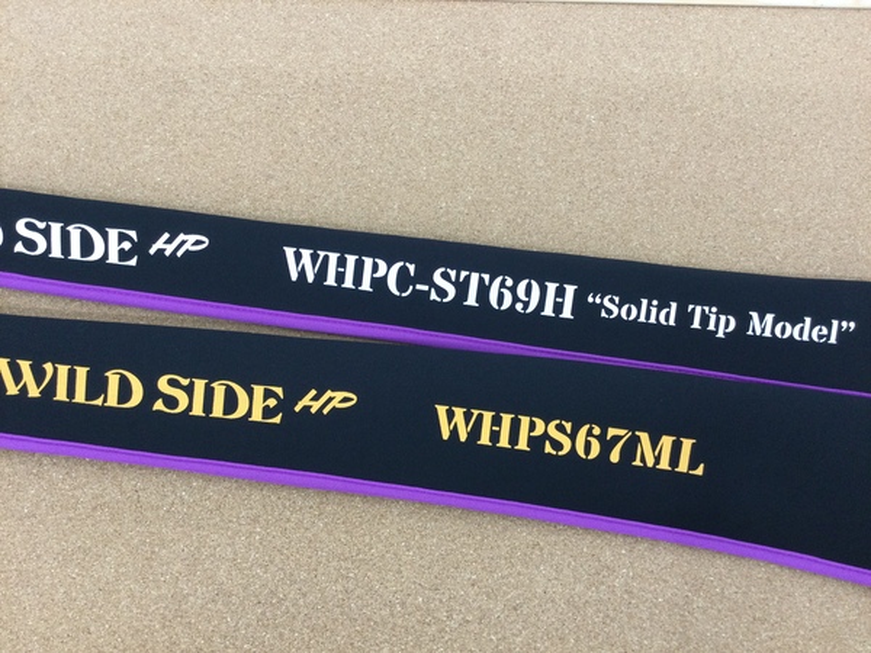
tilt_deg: -80.9
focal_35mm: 31
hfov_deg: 58.4
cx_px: 436
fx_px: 780
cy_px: 326
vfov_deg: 45.4
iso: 64
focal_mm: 3.3
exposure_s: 1/30
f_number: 2.4
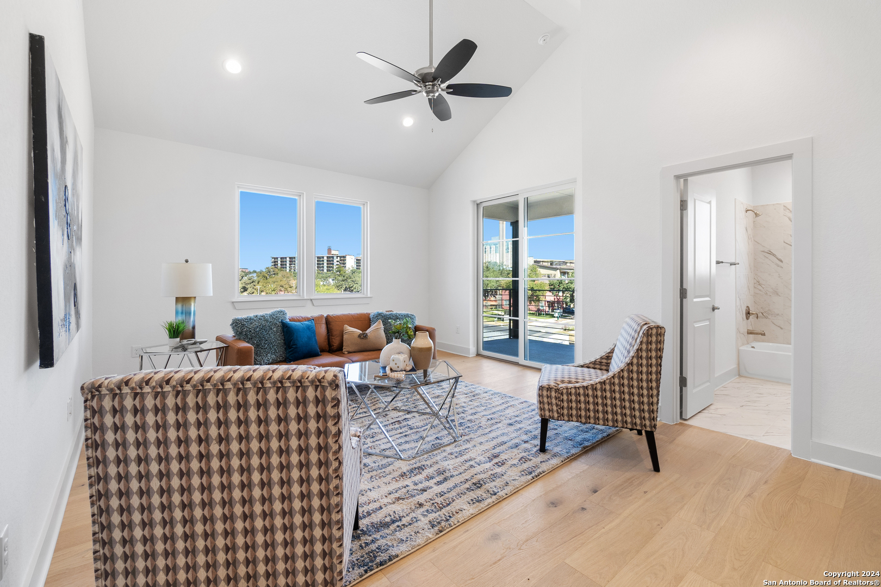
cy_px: 294
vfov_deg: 77.3
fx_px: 367
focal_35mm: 15
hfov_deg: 100.4
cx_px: 440
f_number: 6.3
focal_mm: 10
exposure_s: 1/20
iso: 320
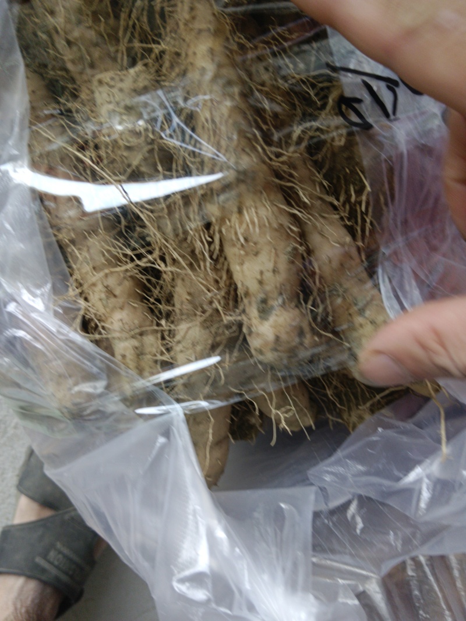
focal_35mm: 26
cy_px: 310
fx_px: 467
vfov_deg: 67.3
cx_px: 233
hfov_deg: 53.1
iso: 421
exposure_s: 1/100
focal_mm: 3.96
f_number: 1.8
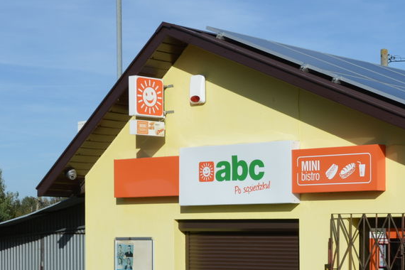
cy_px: 220
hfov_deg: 21.9
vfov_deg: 14.9
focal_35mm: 91
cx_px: 362
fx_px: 1024
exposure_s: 1/400
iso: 100
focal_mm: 18
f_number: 8
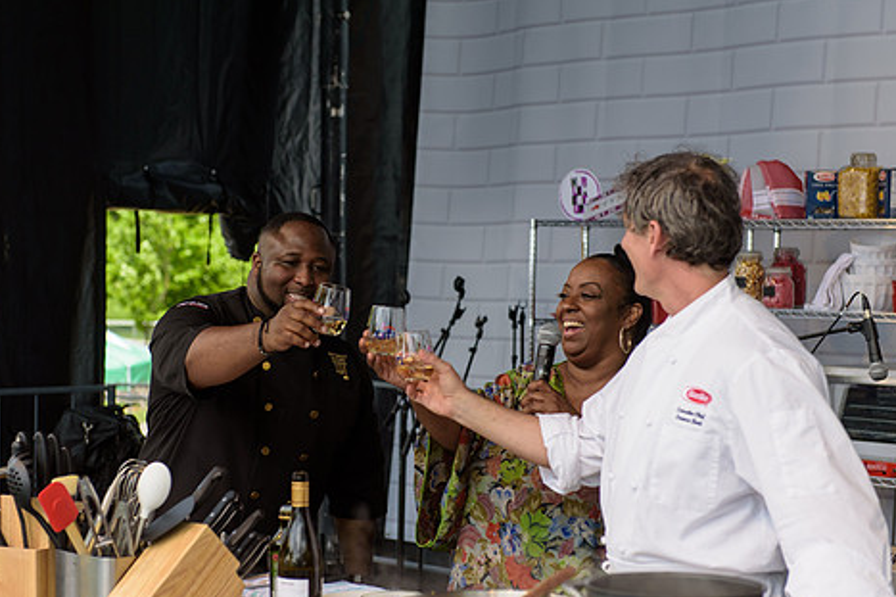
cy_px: 352
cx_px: 389
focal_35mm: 87
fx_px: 2164
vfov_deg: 15.7
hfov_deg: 23.4
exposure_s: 1/1250
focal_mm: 70
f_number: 3.2
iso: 200
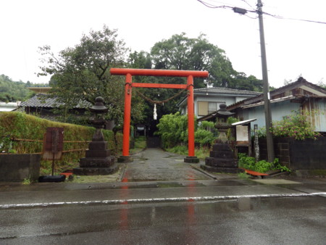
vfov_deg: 61.1
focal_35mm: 22
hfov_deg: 76.4
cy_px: 122
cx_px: 163
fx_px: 207
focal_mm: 4
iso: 100
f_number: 3.1
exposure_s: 1/200
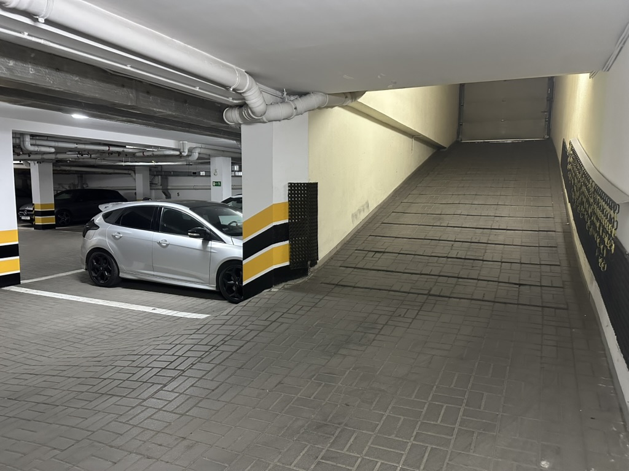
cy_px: 236
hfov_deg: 71.6
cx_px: 314
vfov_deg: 56.8
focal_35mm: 24
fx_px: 436
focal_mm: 6.86
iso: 800
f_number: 1.78
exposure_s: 1/50
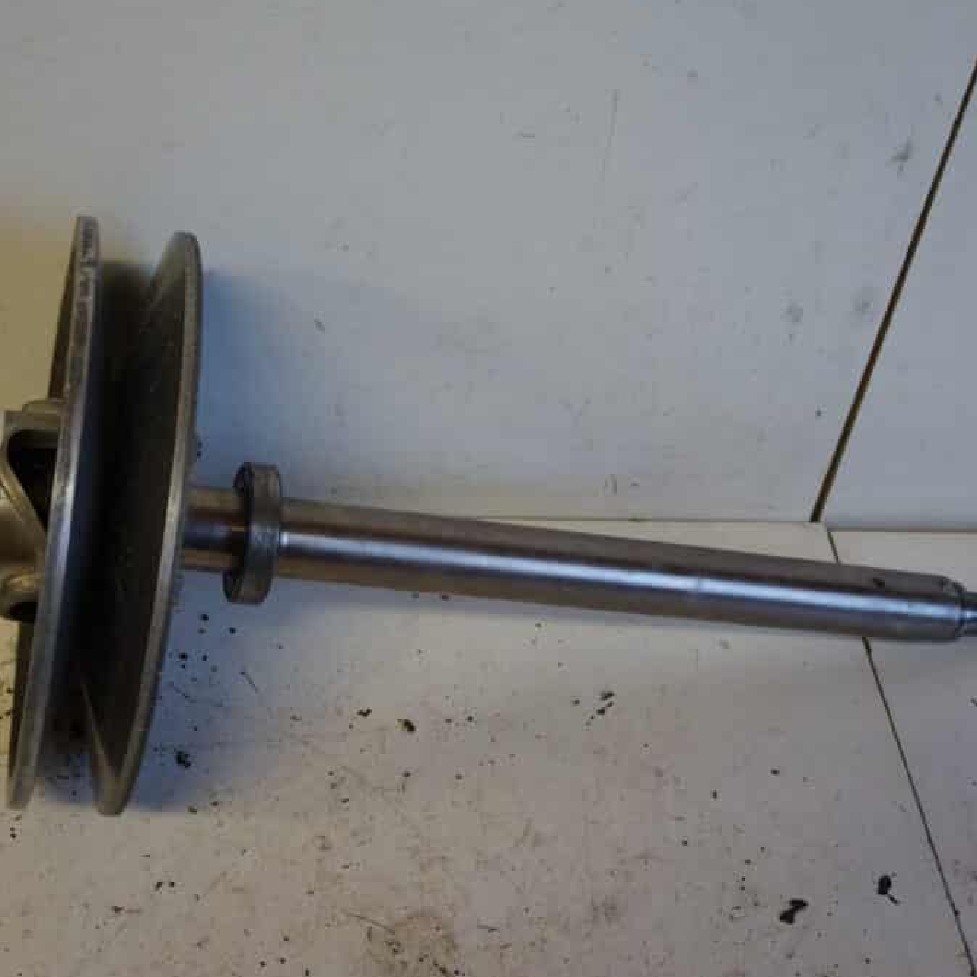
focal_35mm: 39
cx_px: 372
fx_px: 1245
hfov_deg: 42.5
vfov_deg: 42.8
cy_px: 482
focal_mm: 20
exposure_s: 1/60
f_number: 3.5
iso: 500
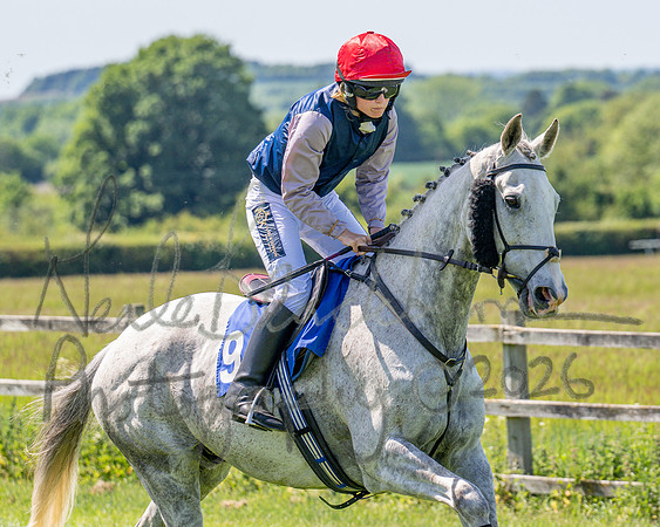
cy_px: 220
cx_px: 426
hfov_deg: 7.0
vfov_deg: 5.6
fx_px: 5394
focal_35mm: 276
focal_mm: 140
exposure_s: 1/1250
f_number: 4
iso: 200
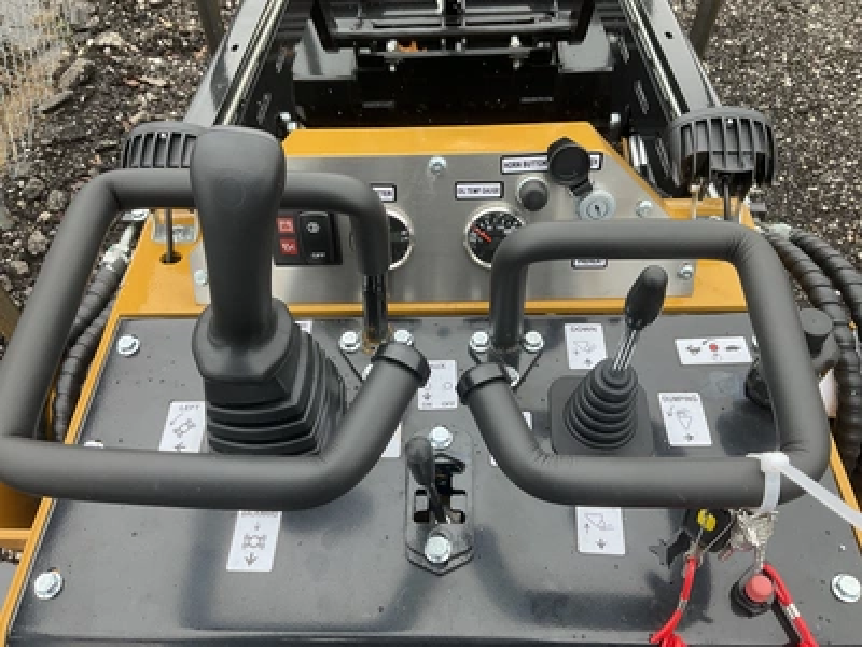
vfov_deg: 48.2
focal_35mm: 29
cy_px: 324
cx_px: 431
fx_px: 722
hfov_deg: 61.7
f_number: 1.8
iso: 16
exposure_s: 1/137
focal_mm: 3
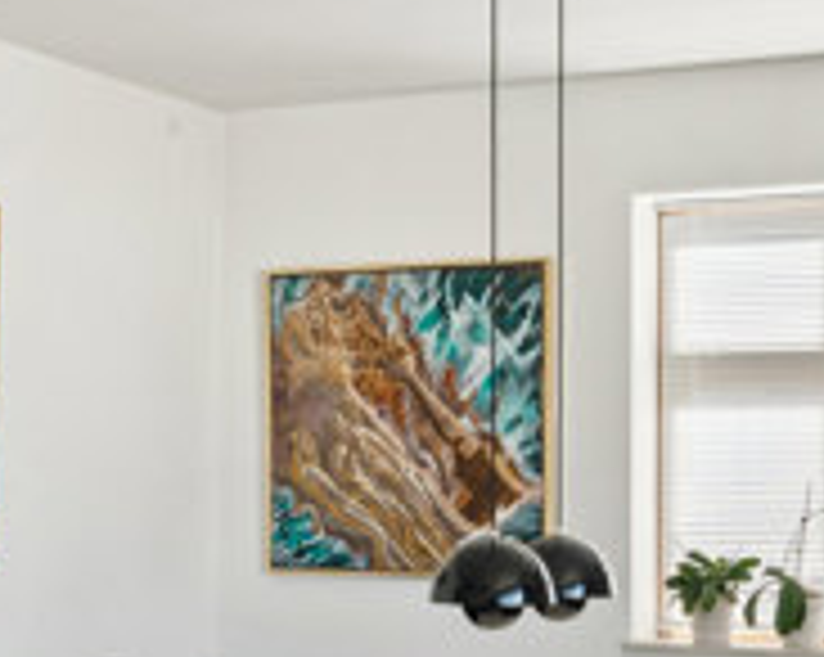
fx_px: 1900
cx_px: 405
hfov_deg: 24.5
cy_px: 551
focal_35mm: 78
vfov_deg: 19.4
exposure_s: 1/50
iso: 400
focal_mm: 19
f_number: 8
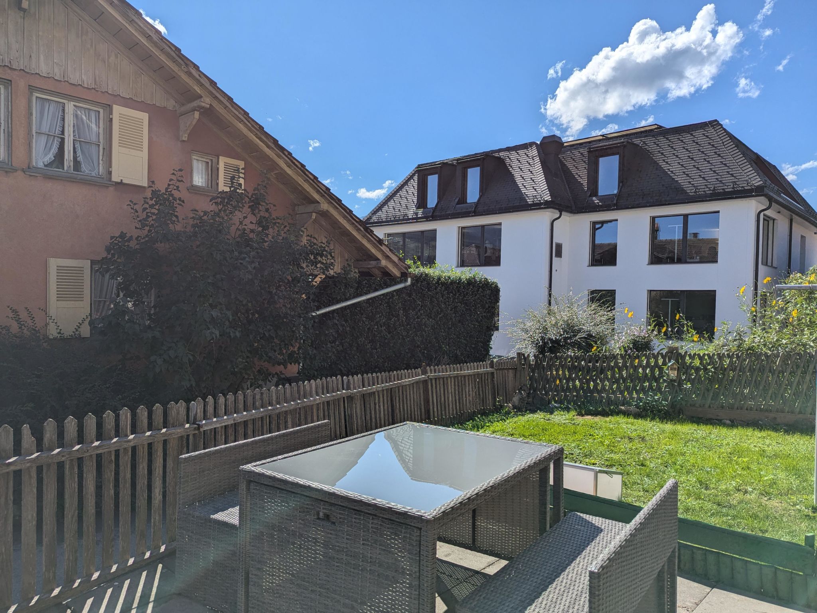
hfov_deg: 71.6
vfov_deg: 56.8
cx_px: 408
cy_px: 306
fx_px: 566
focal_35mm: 24
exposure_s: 1/4049
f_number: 1.85
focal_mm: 6.81
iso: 48
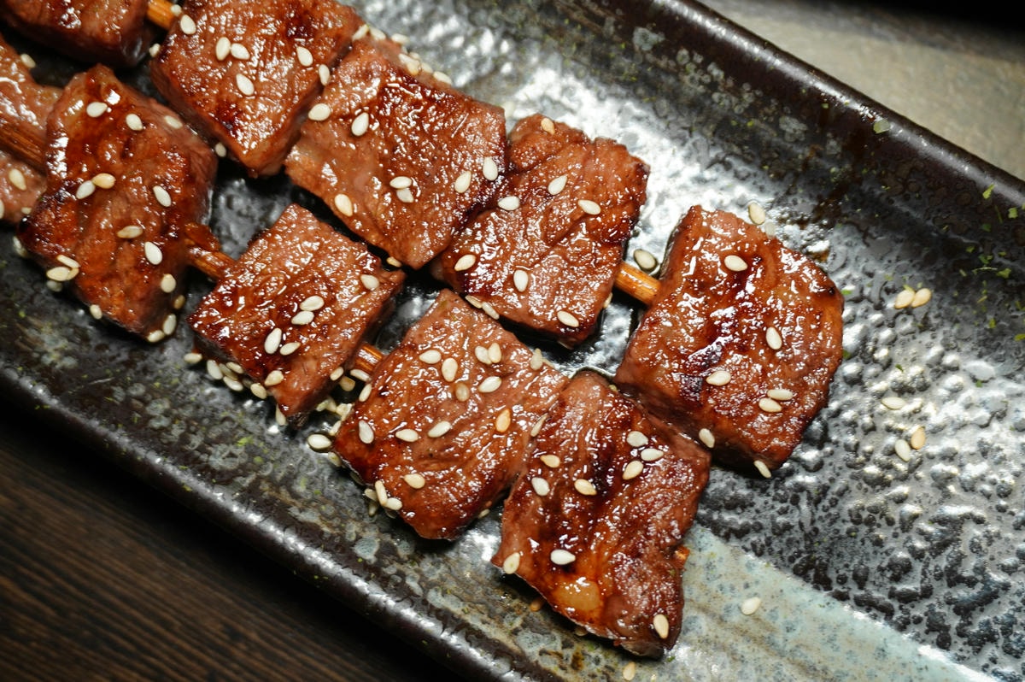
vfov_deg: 28.9
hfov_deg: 42.4
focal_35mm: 46
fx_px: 1323
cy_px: 341
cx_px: 512
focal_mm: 31
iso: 500
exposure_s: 1/50
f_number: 5
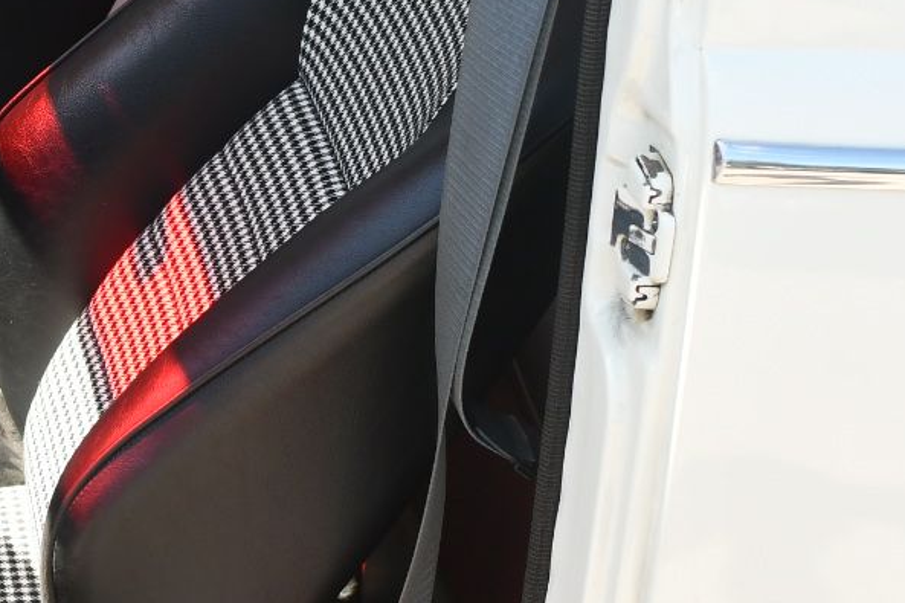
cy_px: 2
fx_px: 3569
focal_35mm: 142
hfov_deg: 14.3
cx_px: 64
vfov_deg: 9.6
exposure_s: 1/250
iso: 400
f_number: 4.5
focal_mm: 35
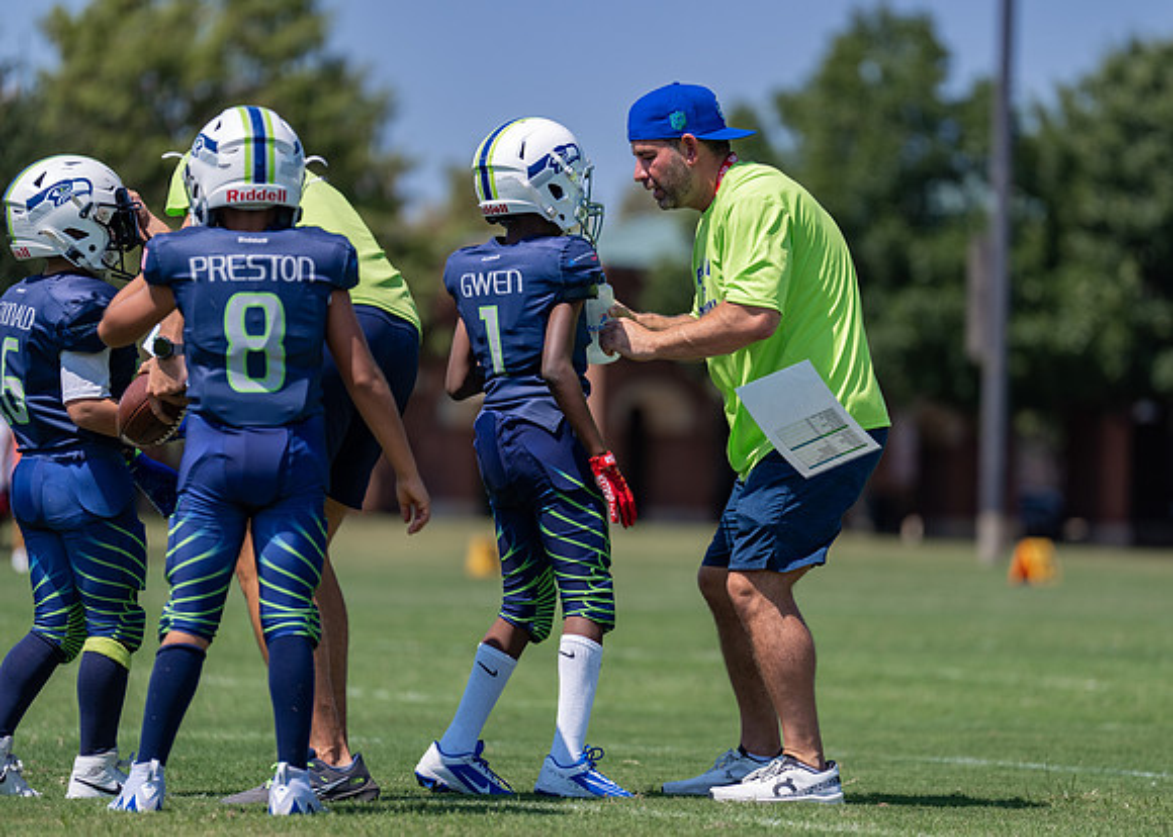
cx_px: 664
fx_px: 7485
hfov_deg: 9.0
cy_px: 419
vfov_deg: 6.4
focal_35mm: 225
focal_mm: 200
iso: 100
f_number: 2.8
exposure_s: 1/2000
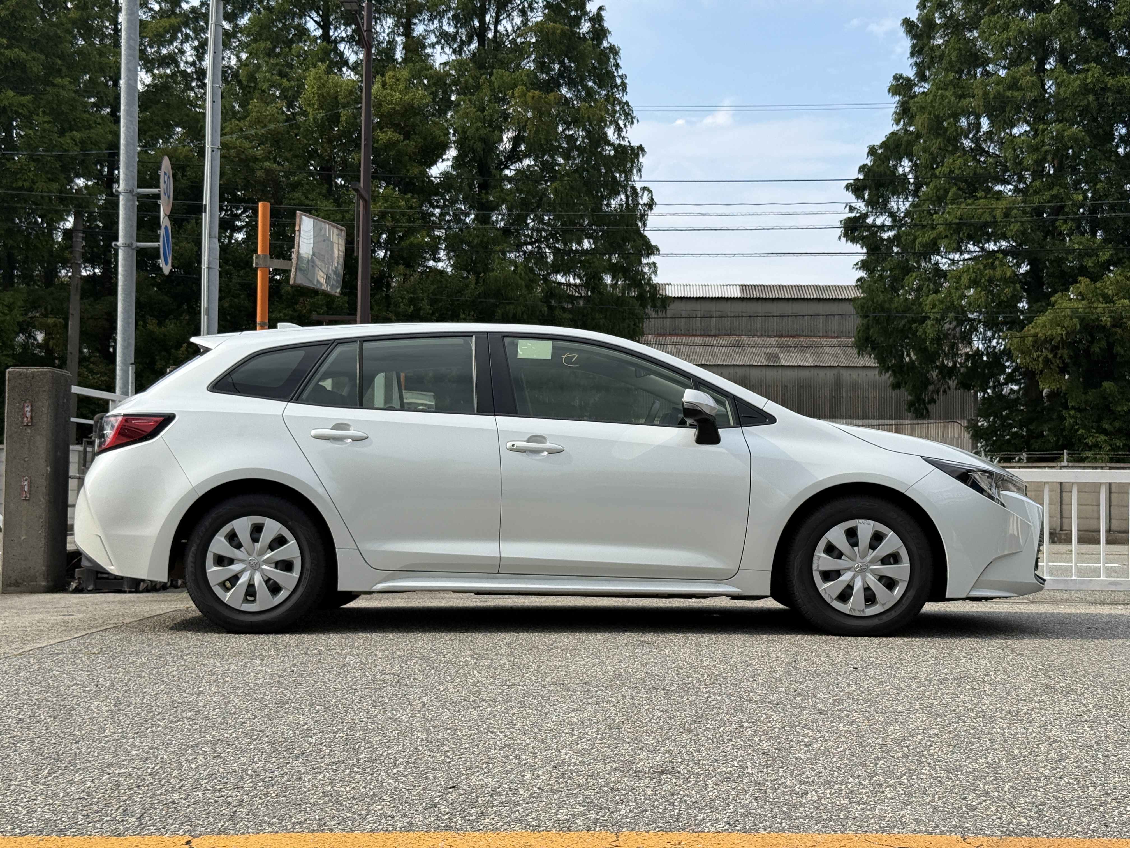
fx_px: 1567
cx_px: 565
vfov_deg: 30.3
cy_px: 424
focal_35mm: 48
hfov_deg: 39.7
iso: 64
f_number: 1.78
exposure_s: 1/2762
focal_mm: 6.76
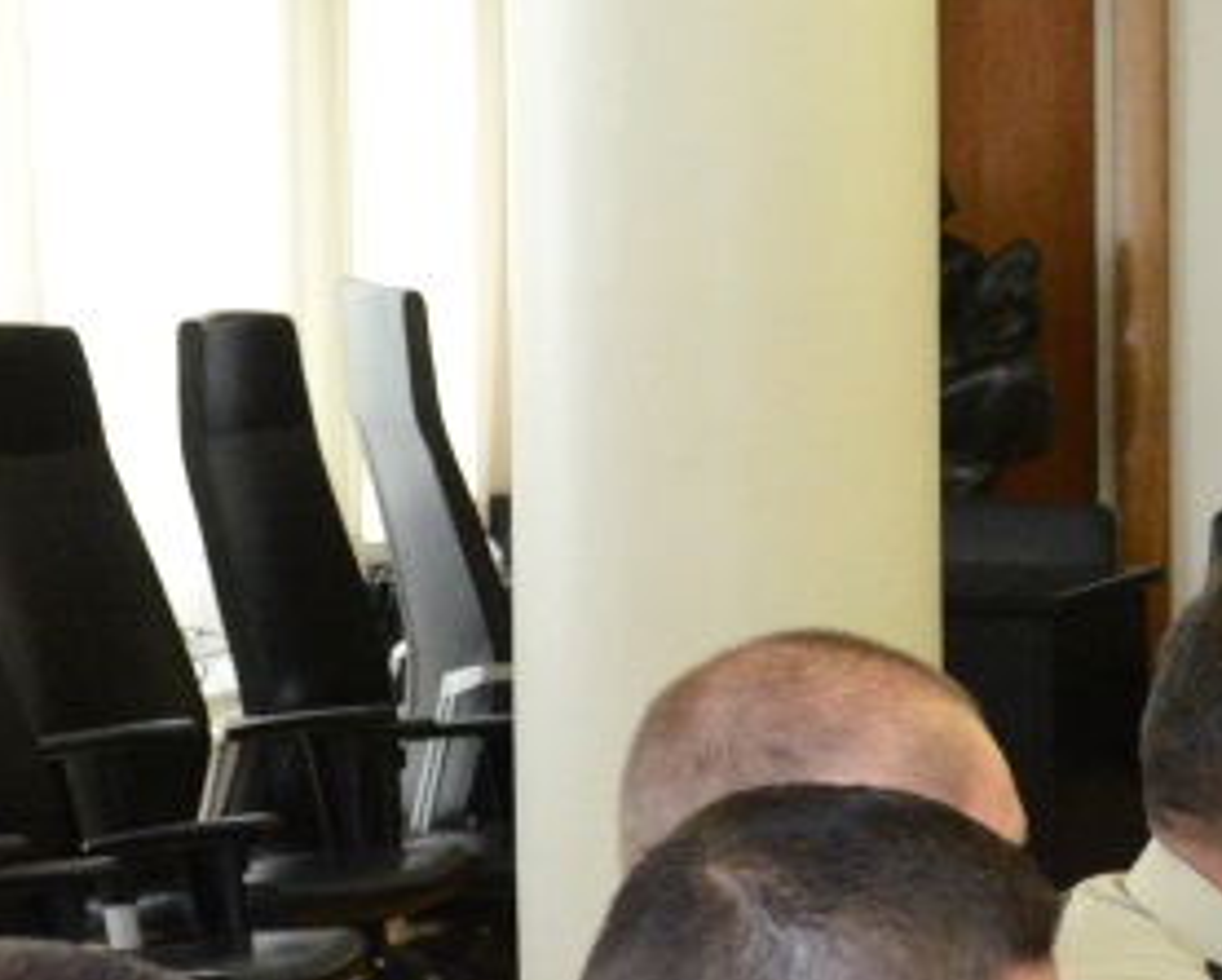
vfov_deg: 7.1
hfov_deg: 8.3
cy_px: 1218
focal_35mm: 215
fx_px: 7781
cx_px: 2892
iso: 2500
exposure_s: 1/250
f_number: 4
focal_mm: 32
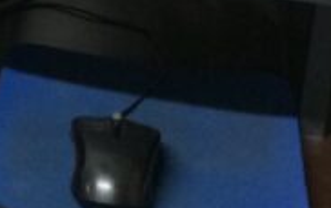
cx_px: -322
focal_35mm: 179
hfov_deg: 10.7
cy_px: -164
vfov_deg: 7.1
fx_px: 1616
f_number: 2.2
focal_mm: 4.12
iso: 160
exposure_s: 1/33
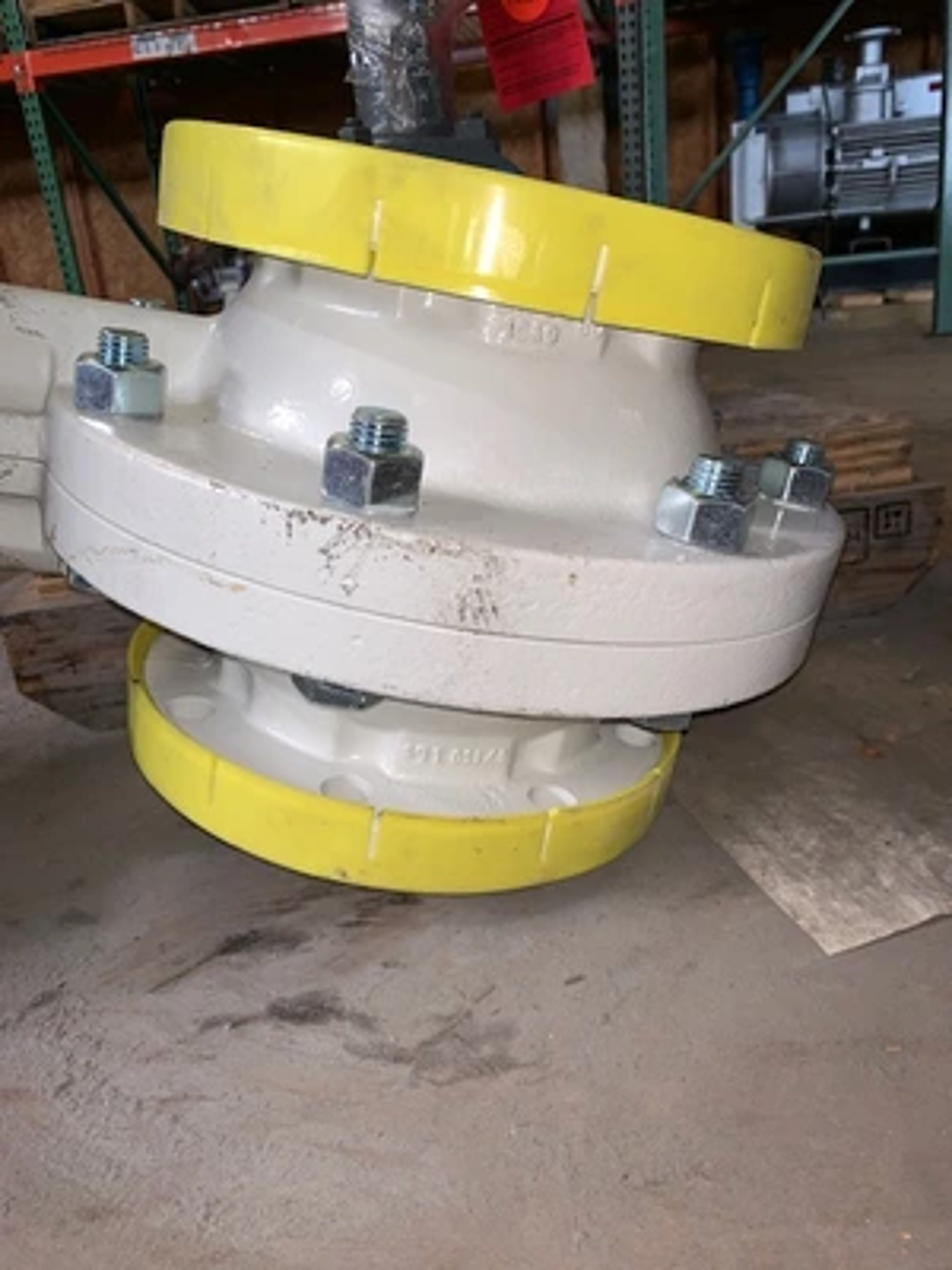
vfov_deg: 67.3
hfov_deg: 53.1
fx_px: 953
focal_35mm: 26
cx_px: 476
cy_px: 635
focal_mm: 4.25
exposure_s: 1/44
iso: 32
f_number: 1.8
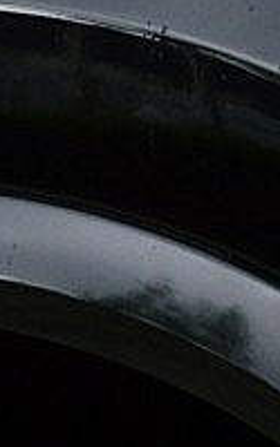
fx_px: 8316
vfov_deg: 3.1
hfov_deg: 1.9
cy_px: -248
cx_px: 1671
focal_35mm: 681
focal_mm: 55
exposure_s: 1/200
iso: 400
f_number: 10
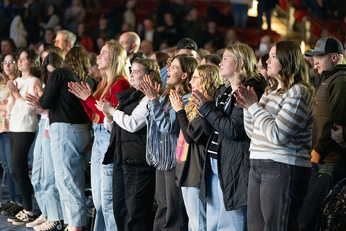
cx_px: 173
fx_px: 1202
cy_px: 116
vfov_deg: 11.0
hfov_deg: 16.4
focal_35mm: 125
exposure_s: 1/50
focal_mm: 125
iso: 8000
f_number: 2.8
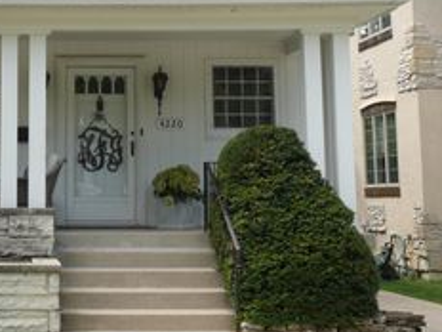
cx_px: -25
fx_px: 1047
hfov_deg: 22.7
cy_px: 16
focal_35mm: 82
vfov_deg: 17.6
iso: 100
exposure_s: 1/200
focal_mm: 8.1
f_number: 4.5
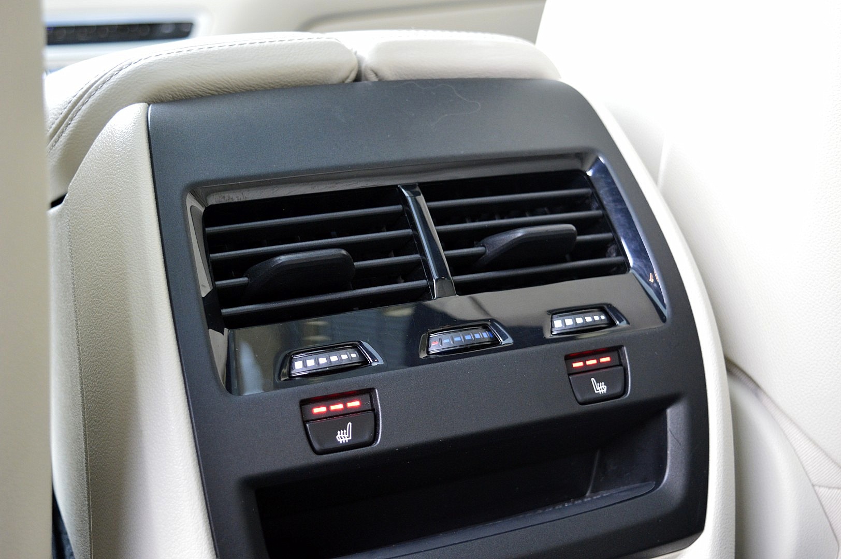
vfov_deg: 25.7
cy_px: 280
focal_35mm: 52
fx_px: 1225
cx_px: 420
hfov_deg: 37.9
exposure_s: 1/60
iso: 800
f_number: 5.6
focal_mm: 35
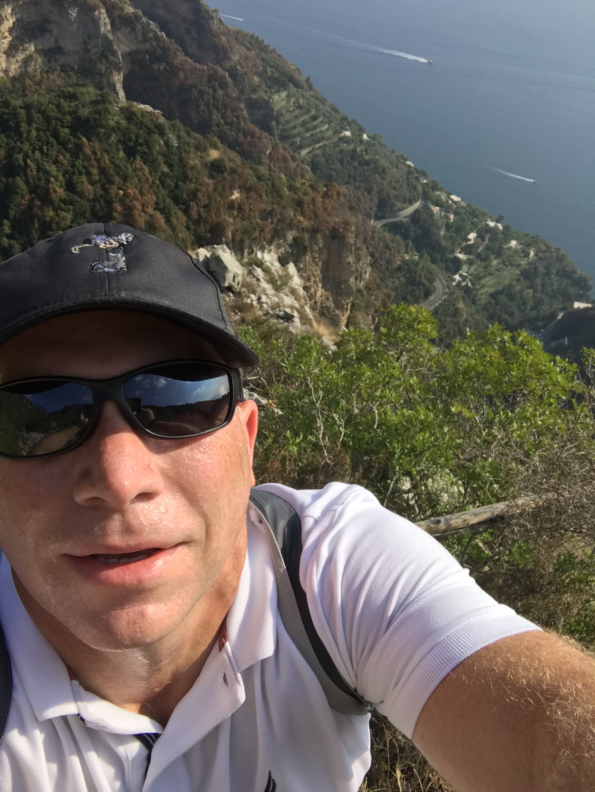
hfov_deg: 44.2
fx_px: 733
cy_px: 396
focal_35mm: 32
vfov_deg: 56.8
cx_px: 298
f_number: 2.2
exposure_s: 1/683
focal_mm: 2.87
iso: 25
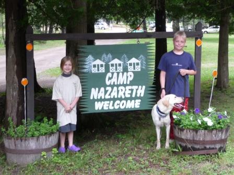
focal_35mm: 50
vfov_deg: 29.1
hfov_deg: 38.2
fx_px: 338
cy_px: 88
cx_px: 117
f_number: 4.2
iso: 250
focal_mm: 8.5
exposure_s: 1/40
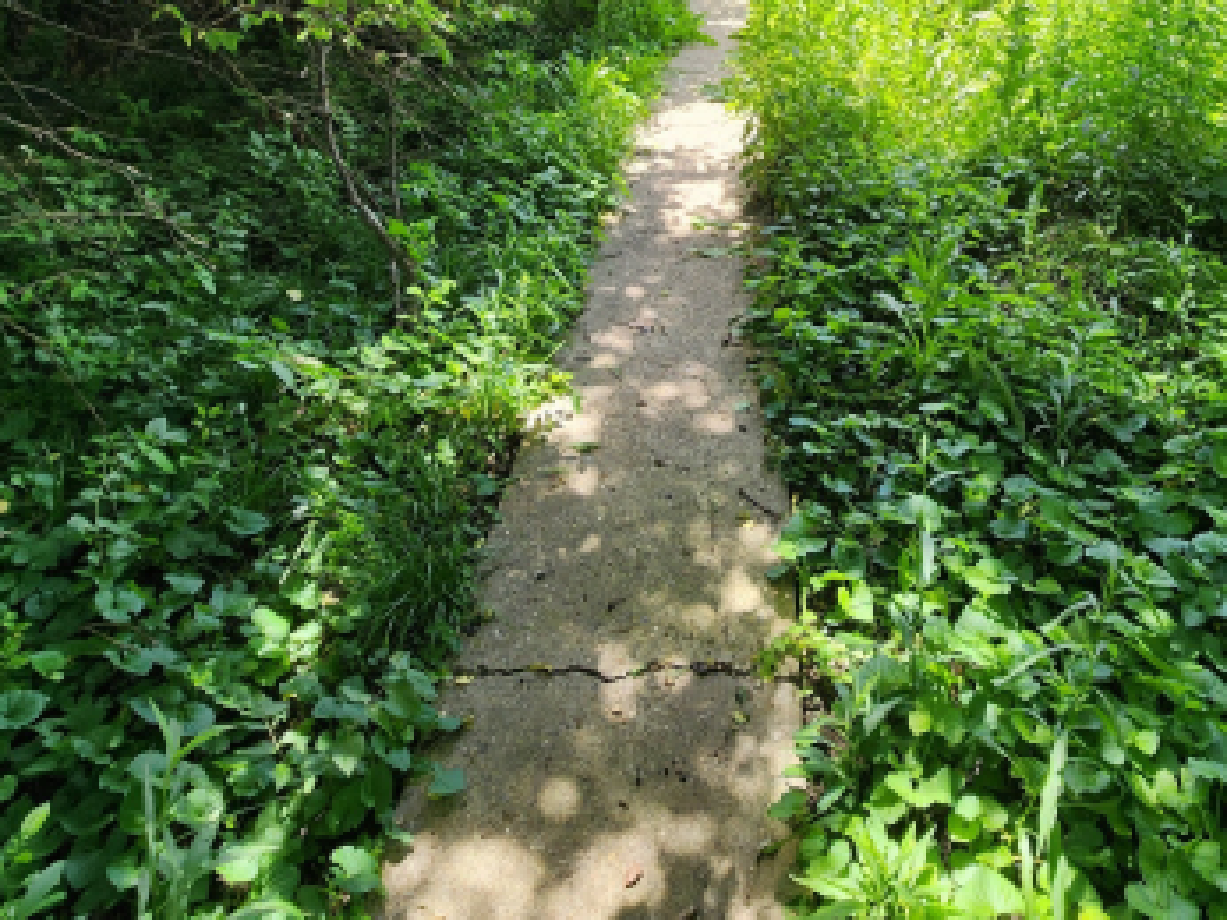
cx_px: 792
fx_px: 886
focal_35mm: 25
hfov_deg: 68.0
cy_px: 23
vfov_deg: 46.8
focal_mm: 2.2
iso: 50
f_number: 2.2
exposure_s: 1/175
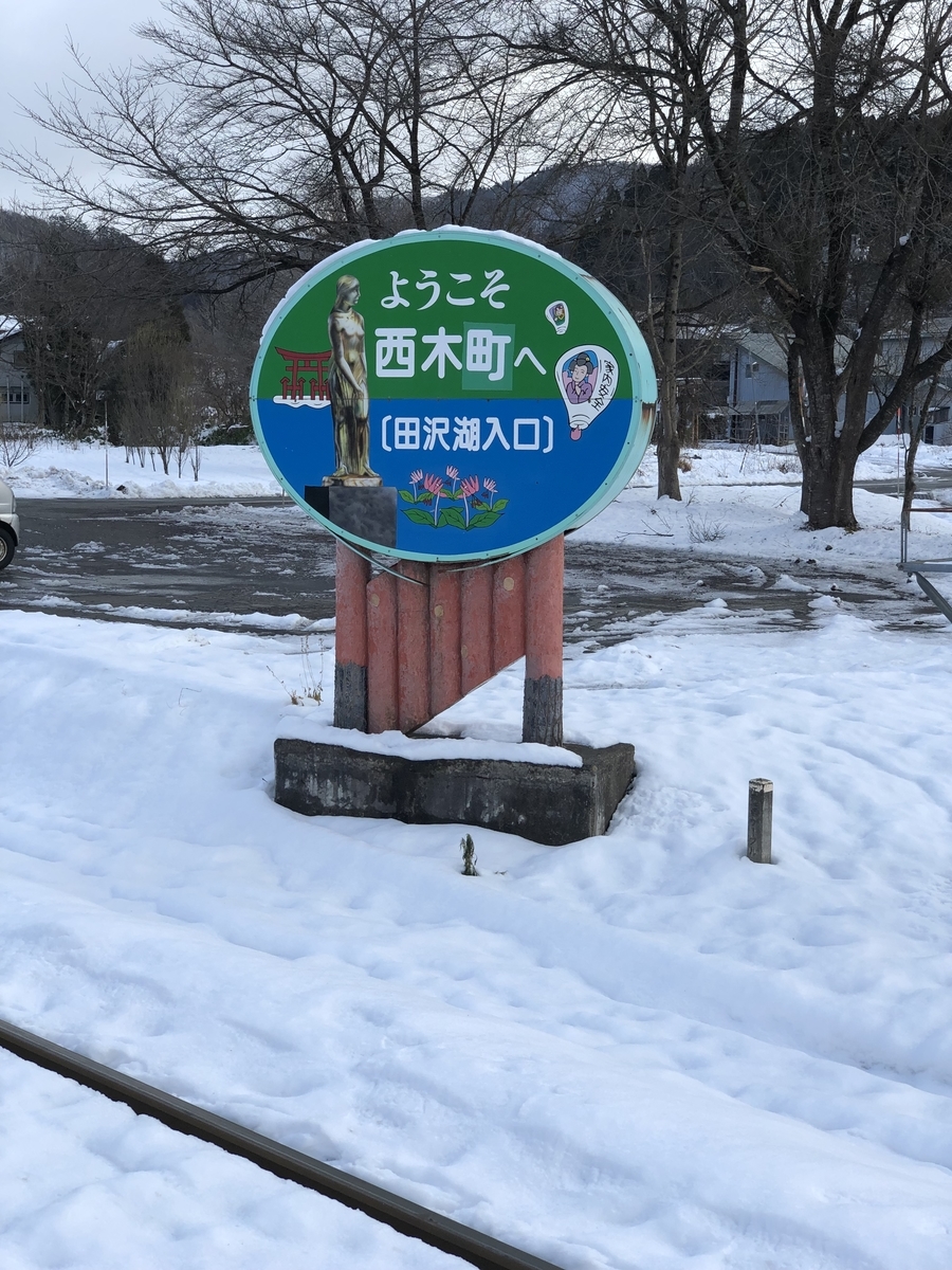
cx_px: 476
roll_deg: -0.3
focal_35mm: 52
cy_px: 635
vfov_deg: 36.8
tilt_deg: -7.3
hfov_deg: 28.0
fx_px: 1907
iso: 16
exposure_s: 1/600
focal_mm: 6
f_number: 2.4
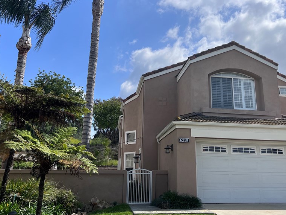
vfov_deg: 40.7
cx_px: 169
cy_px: 102
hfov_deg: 52.3
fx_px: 289
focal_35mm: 35
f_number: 1.5
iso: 50
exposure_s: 1/6993
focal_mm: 5.7
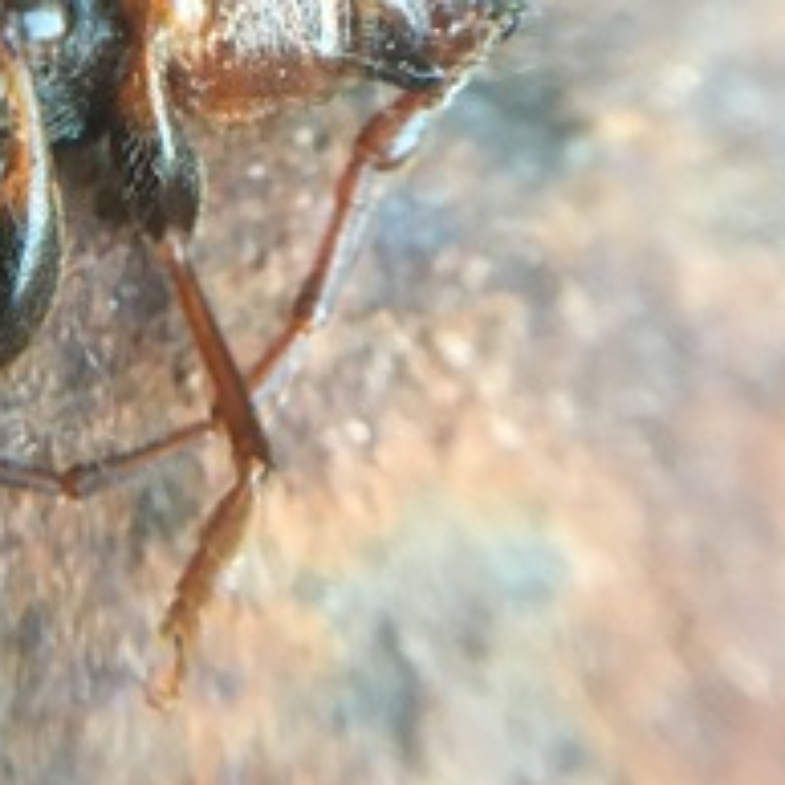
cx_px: -142
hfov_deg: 19.3
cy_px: -16
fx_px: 2181
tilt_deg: -76.9
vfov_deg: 19.7
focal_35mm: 85
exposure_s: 1/17
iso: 200
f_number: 2.2
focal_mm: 4.15
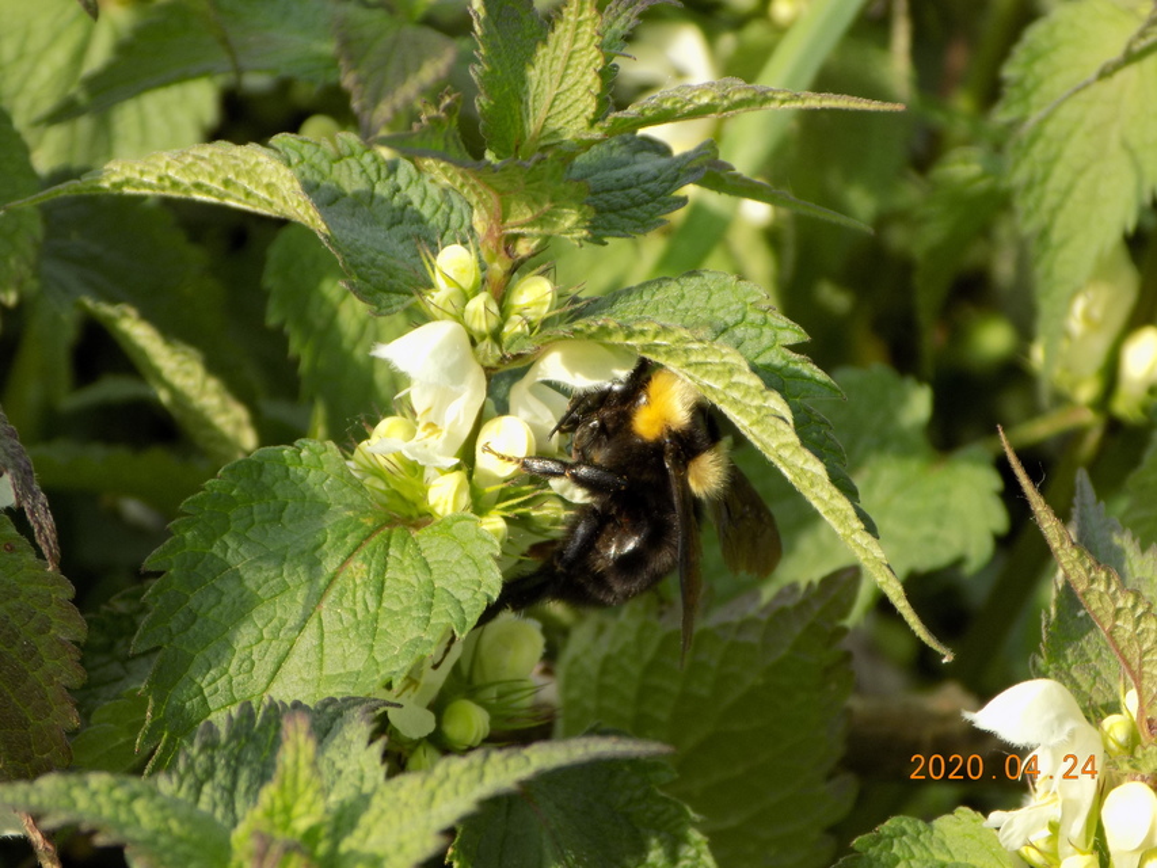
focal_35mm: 118
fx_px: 3945
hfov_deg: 16.7
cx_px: 578
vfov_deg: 12.6
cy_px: 434
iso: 80
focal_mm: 20.9
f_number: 4.8
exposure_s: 1/125
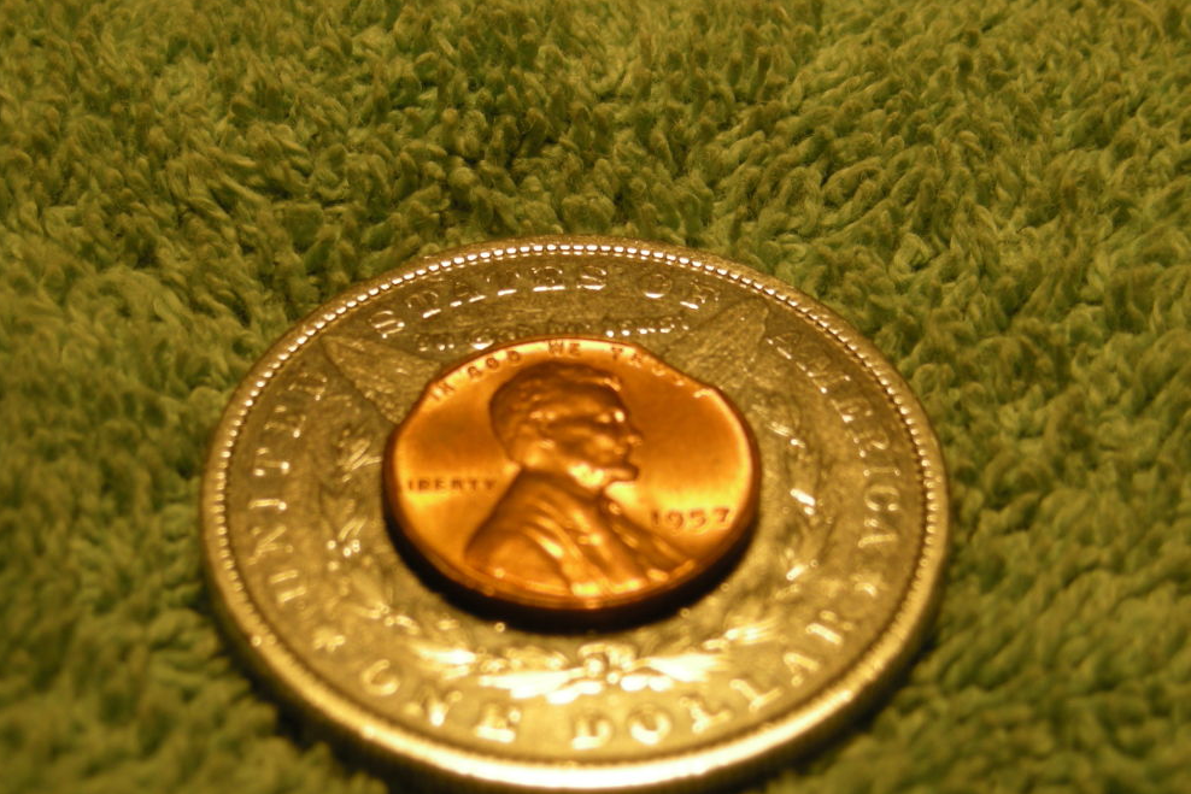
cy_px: 410
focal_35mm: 80
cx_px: 598
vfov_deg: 17.1
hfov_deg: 25.4
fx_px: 2647
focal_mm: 12.3
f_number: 3.9
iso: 68
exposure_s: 1/52.1
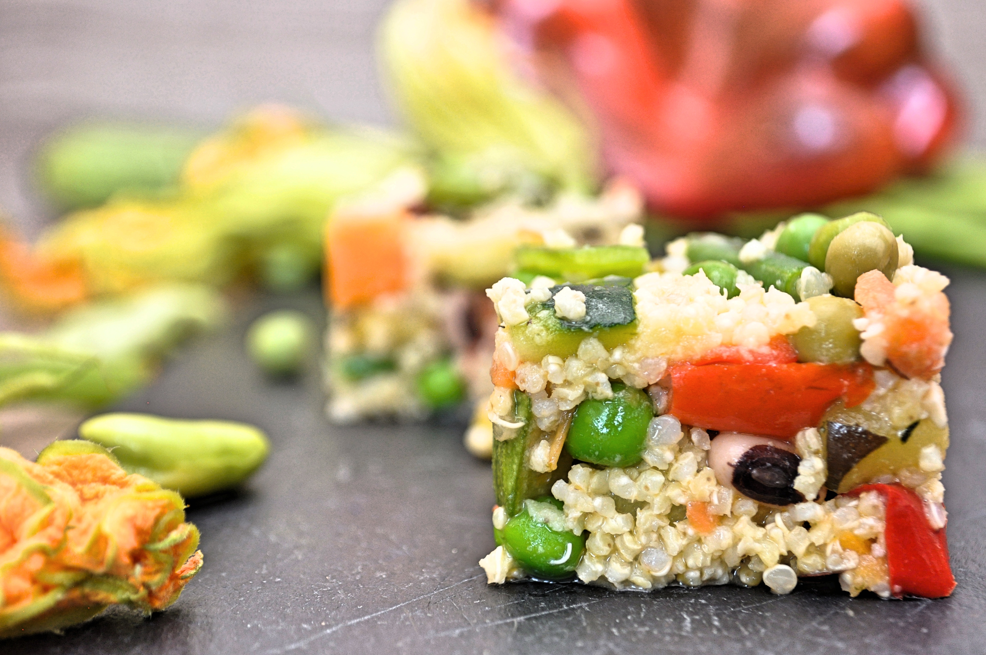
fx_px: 1641
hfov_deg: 33.4
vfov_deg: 22.6
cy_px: 328
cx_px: 493
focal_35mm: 60
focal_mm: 40
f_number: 5.3
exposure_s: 1/40
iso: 800
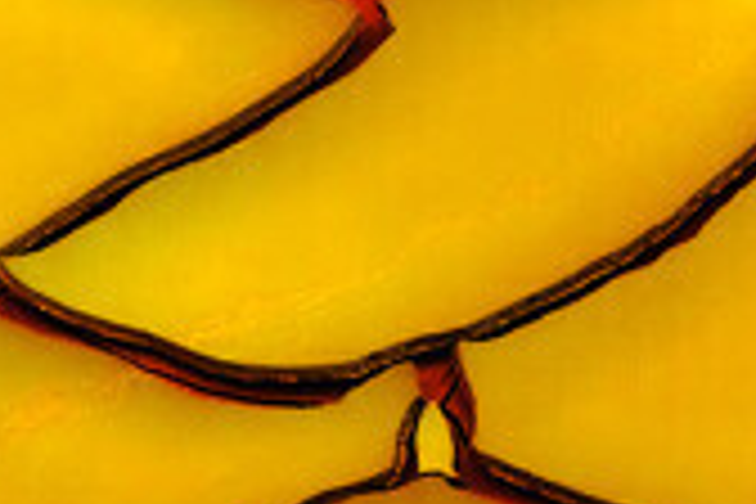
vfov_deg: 7.2
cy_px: -286
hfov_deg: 10.8
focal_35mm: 187
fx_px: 3927
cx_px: 904
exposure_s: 1/100
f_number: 6.3
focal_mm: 28
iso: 200
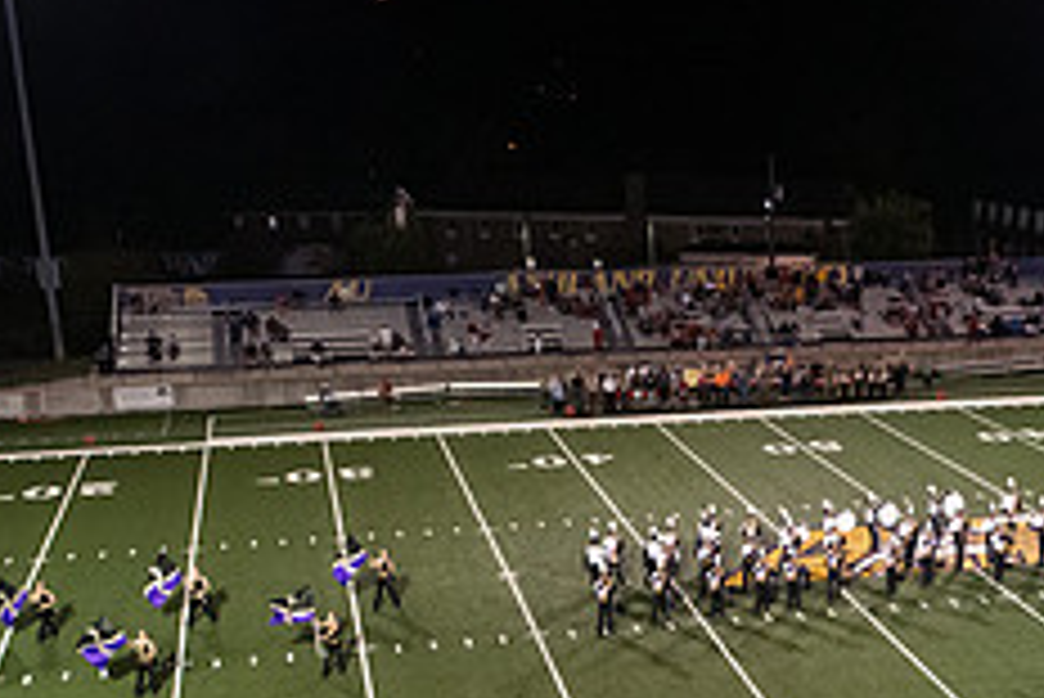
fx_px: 1886
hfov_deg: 30.0
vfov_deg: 19.7
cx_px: 878
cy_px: 840
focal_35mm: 65
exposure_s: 1/500
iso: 5000
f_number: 3.5
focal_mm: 26
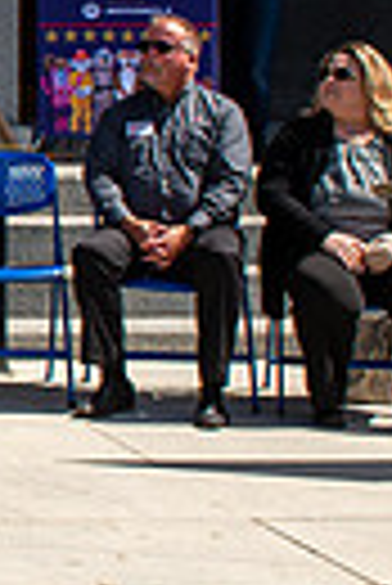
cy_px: 110
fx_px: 1857
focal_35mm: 114
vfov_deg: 17.8
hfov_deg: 10.7
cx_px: -468
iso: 100
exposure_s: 1/320
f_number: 8
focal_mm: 24
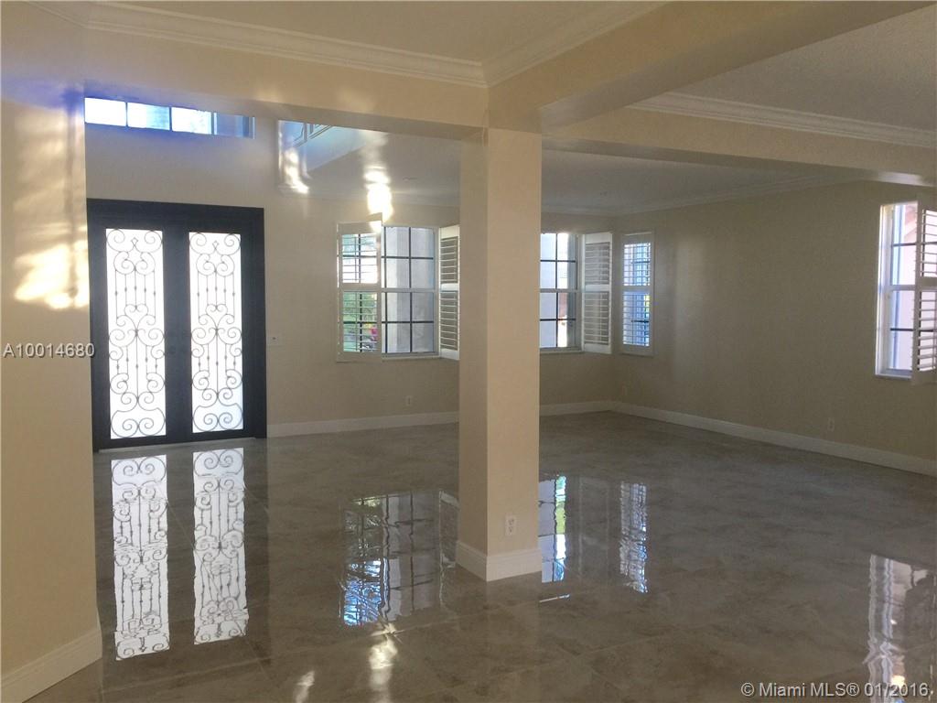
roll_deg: -1.6
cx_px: 468
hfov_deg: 61.7
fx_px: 785
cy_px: 352
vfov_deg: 48.2
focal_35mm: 29
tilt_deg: -3.5
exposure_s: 1/30
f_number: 2.2
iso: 40
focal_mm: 4.15
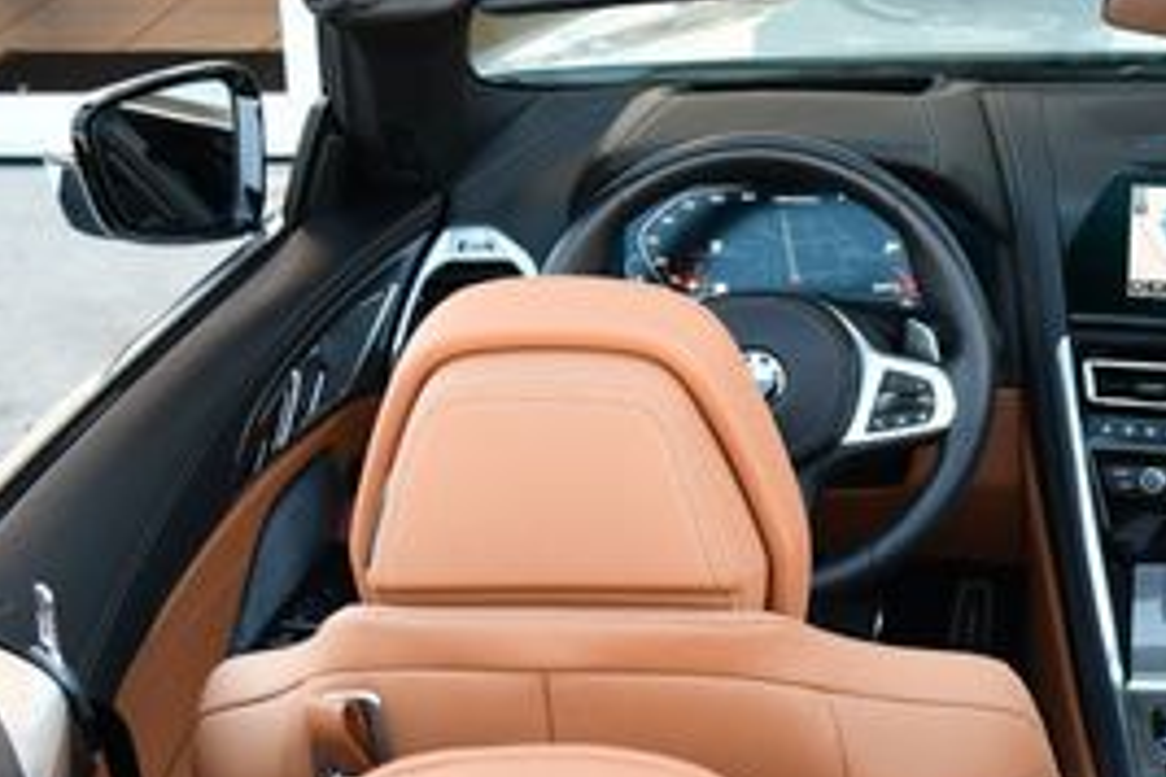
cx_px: 1288
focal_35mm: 96
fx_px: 3109
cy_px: 581
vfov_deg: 14.2
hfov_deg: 20.3
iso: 400
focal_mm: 20
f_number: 3.8
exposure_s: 1/250
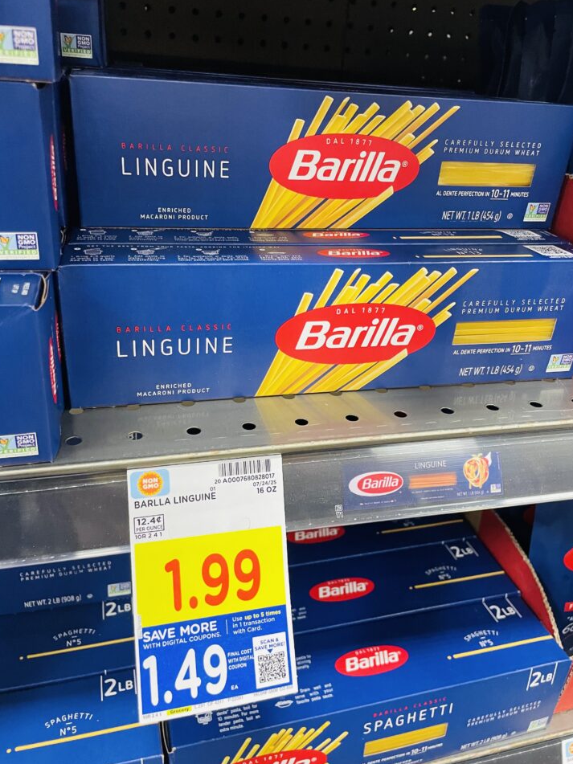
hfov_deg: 49.7
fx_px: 618
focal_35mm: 28
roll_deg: -4.6
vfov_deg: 63.4
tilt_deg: -26.6
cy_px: 355
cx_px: 296
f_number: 1.6
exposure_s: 1/60
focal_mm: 4.2
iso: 400
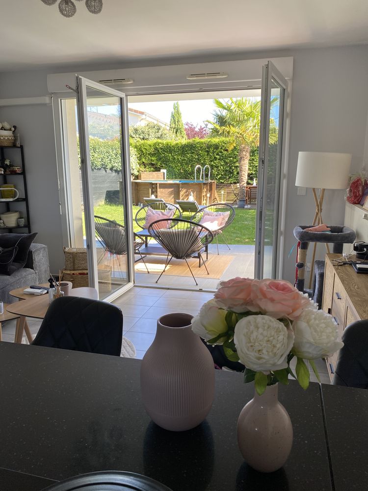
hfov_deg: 53.1
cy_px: 246
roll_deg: +0.3
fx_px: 369
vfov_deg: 67.3
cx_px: 184
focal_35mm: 26
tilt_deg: -11.4
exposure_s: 1/122
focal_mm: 4.25
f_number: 1.8
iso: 40
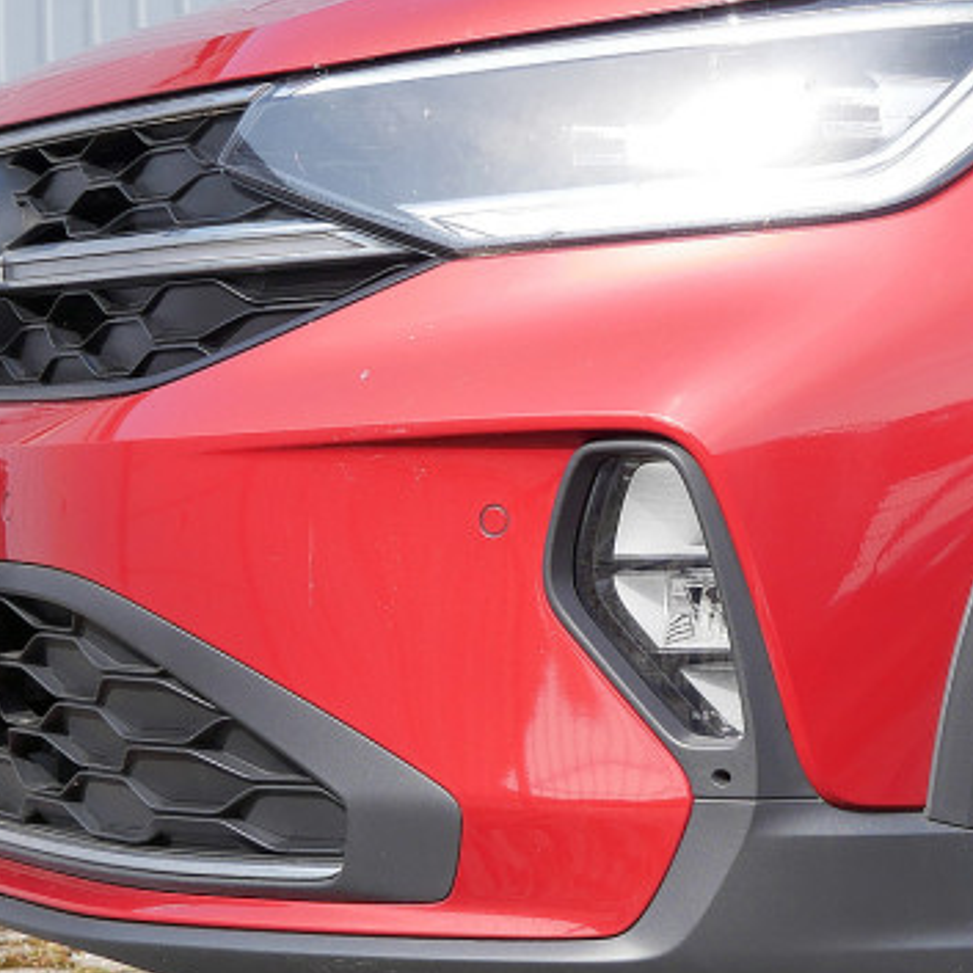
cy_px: 521
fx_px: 3753
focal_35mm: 118
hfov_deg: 14.4
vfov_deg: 14.8
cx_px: 1125
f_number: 4.3
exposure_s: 1/500
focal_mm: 23
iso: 200
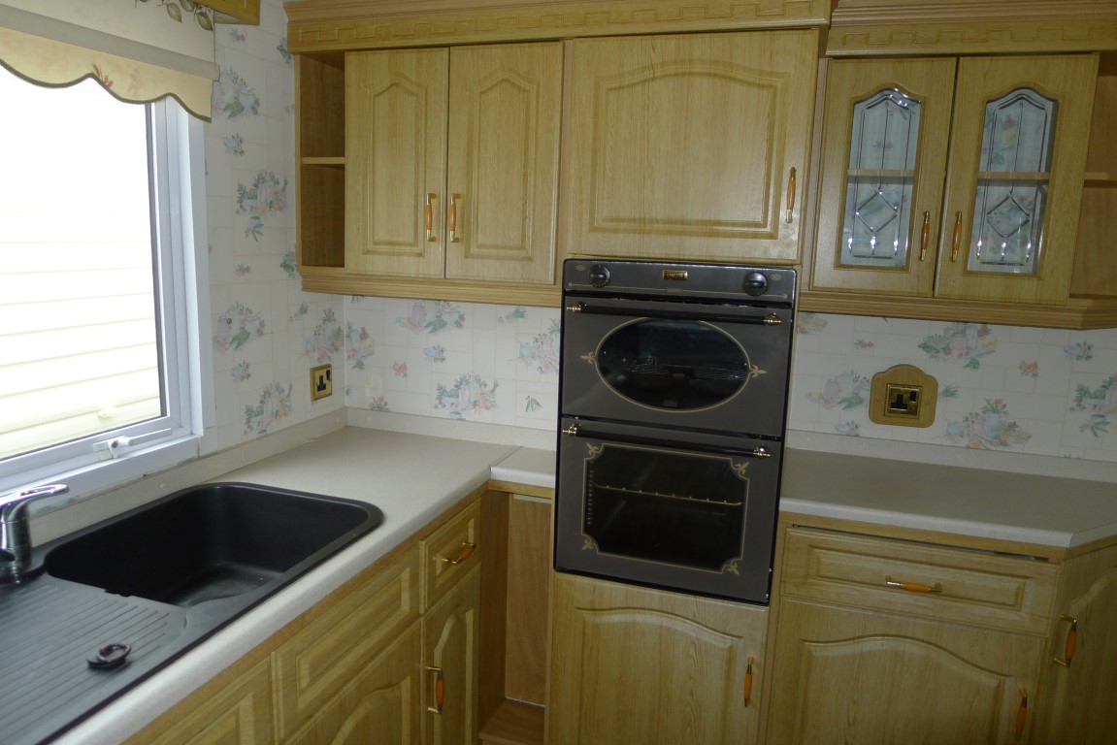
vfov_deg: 53.2
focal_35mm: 24
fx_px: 745
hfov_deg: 73.7
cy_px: 372
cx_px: 558
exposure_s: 1/60
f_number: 2
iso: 100
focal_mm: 5.1
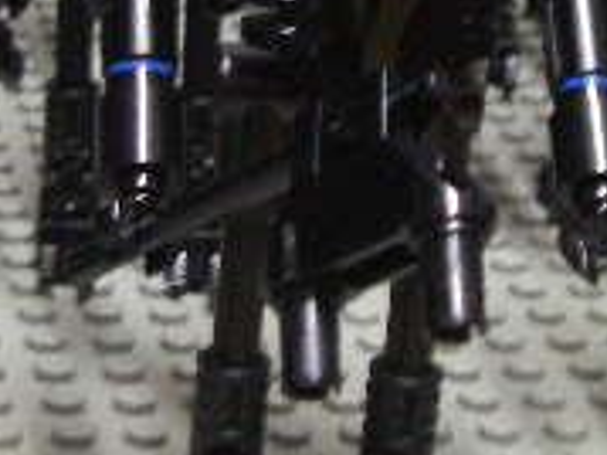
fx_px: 2383
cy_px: -31
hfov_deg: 14.5
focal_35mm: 136
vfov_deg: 10.8
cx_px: 214
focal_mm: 6.3
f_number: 3.3
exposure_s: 1/4
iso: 320
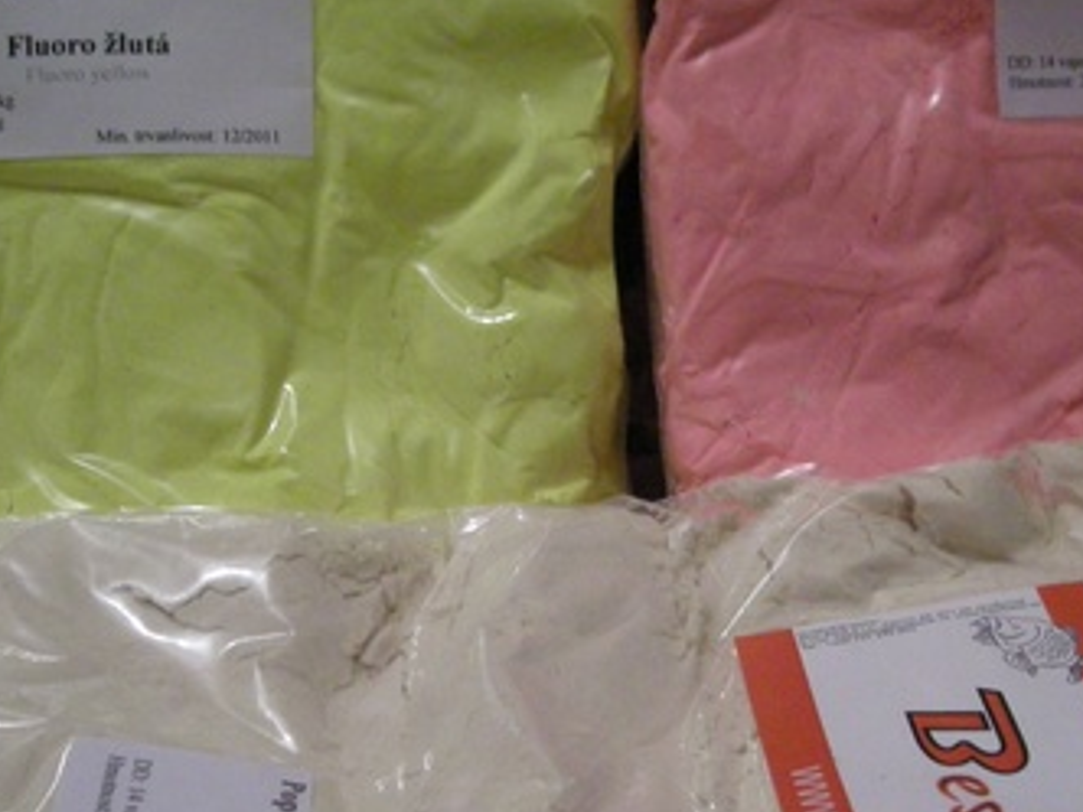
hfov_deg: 32.6
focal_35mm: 59
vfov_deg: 24.7
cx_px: 626
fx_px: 1846
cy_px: 538
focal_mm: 5.7
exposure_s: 1/21
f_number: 2.8
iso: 400
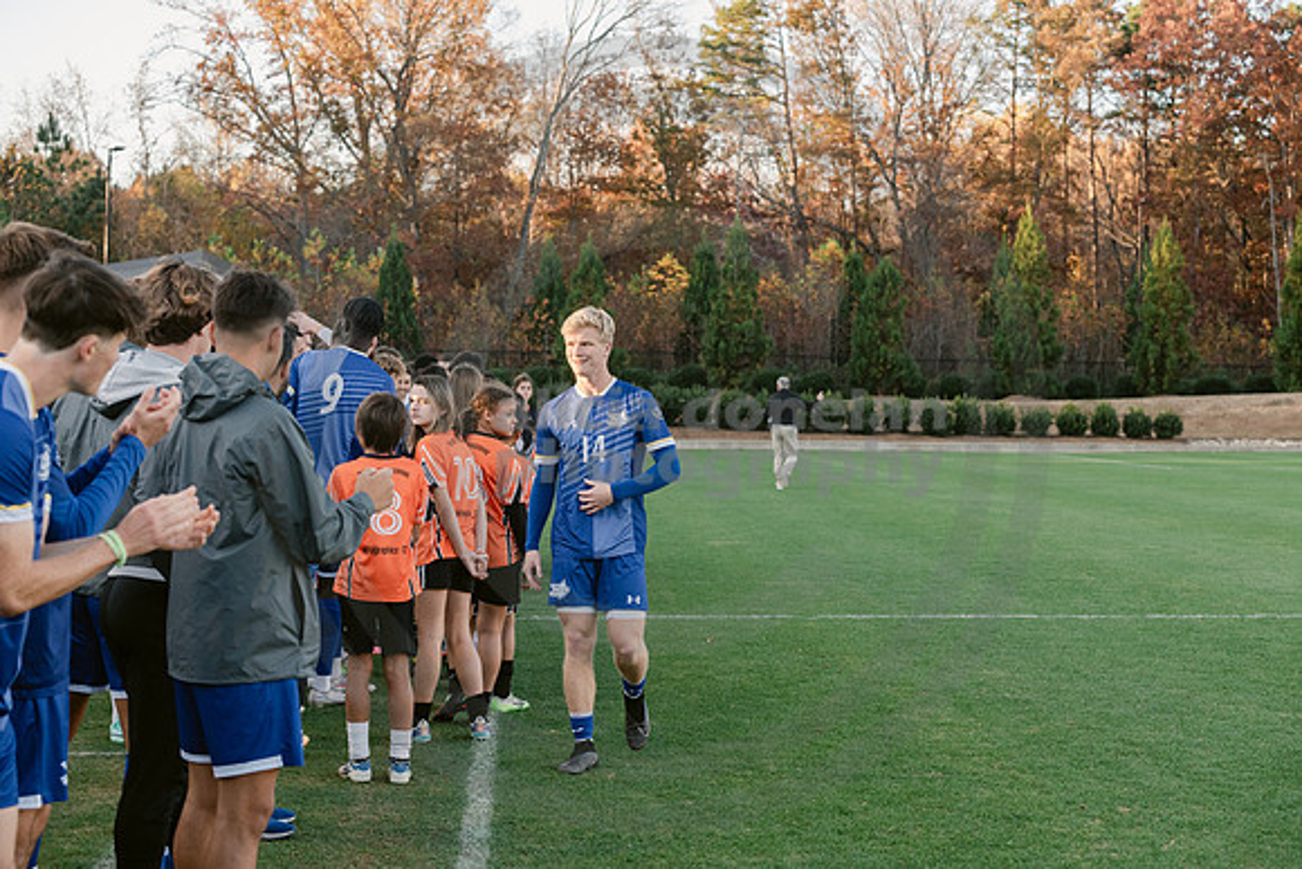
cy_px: 434
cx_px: 651
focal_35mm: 70
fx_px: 2532
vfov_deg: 19.5
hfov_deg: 28.8
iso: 1250
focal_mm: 70
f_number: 5
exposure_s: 1/640
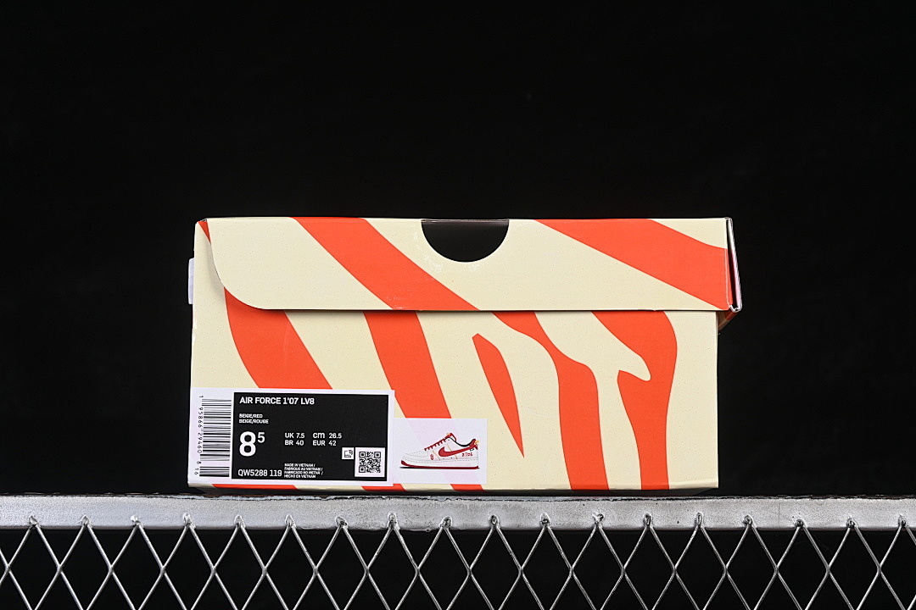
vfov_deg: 18.2
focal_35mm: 75
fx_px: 1908
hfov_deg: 27.0
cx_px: 458
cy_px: 305
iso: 160
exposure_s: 1/80
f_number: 8
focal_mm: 50
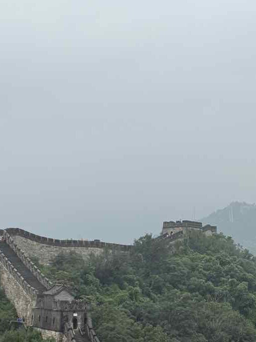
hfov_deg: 17.6
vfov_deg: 23.1
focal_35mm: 84
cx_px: 127
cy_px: 258
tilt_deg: +1.9
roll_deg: -1.1
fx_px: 829
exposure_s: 1/2577
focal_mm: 6.76
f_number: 1.78
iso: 64
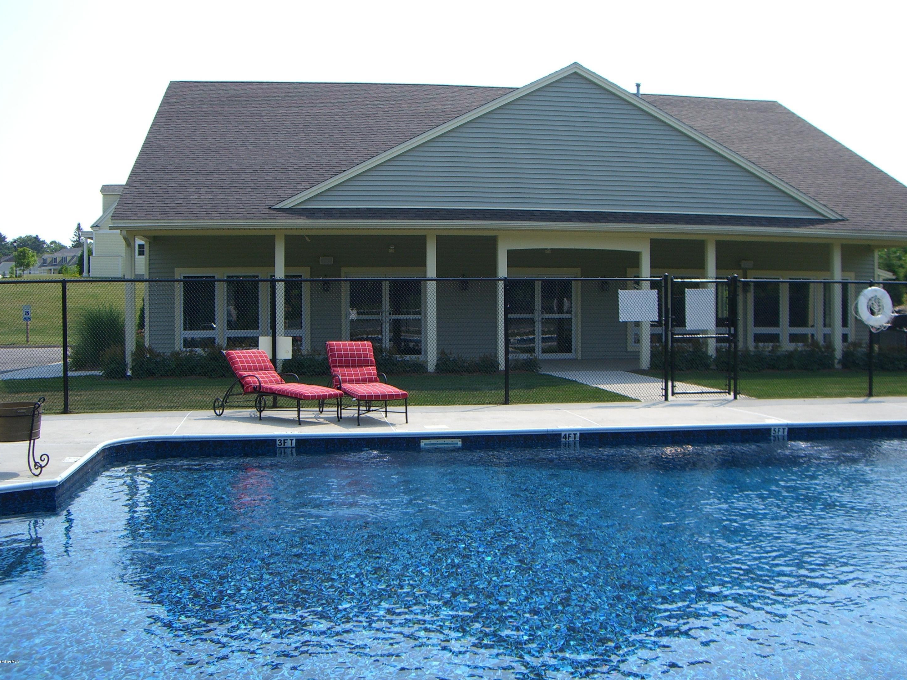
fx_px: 1022
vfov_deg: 36.8
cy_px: 334
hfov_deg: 47.9
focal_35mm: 39
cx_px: 459
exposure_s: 1/400
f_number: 4.3
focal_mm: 6.2
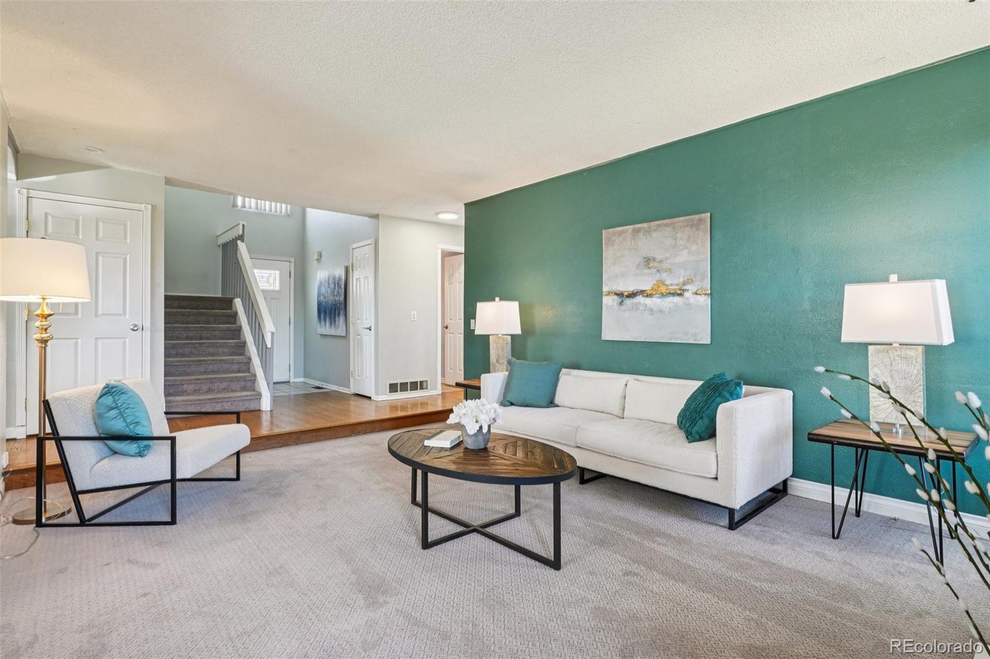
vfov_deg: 72.0
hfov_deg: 95.0
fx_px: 454
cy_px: 330
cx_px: 495
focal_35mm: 16
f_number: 8
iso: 500
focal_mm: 11
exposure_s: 1/20
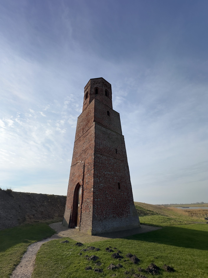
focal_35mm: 14
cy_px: 139
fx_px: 112
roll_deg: +1.1
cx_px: 104
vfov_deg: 102.1
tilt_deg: +32.1
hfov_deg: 85.7
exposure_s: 1/2882
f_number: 2.2
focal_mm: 2.22
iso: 50
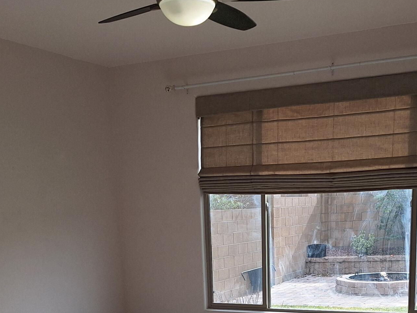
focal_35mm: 54
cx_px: 238
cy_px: 363
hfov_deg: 35.5
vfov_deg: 24.8
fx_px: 650
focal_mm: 5.54
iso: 40
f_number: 1.8
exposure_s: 1/489
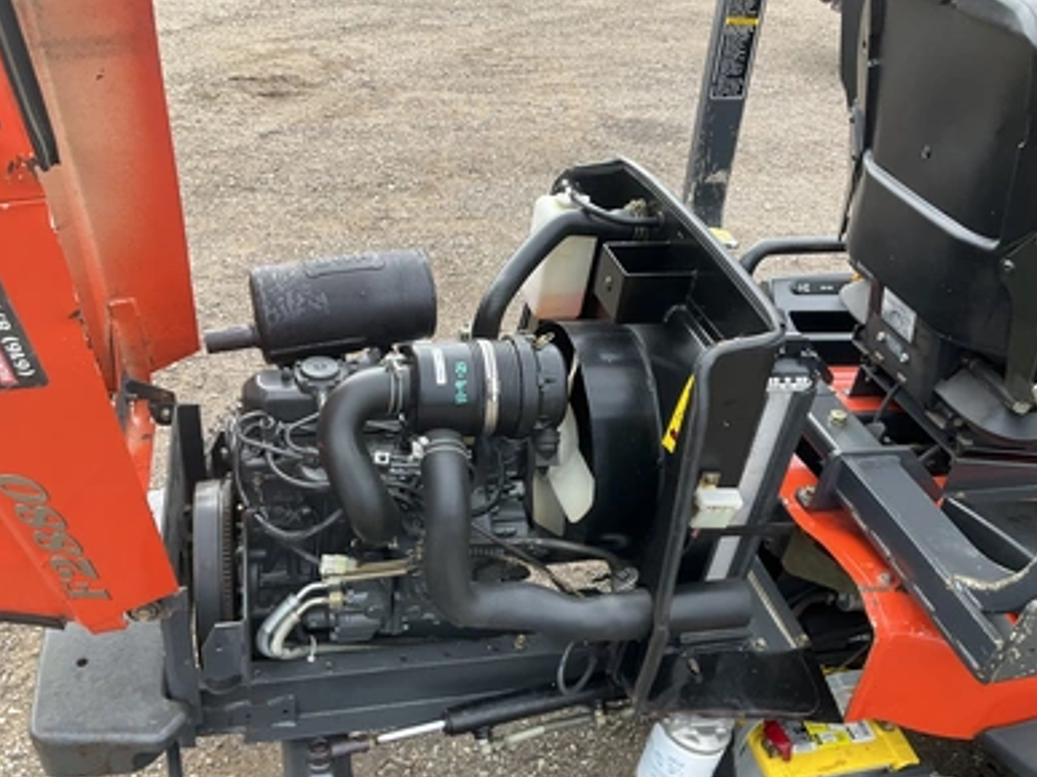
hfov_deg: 60.0
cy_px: 394
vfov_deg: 46.8
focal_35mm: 30
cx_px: 512
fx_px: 898
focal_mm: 3
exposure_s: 1/253
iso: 25
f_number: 1.8
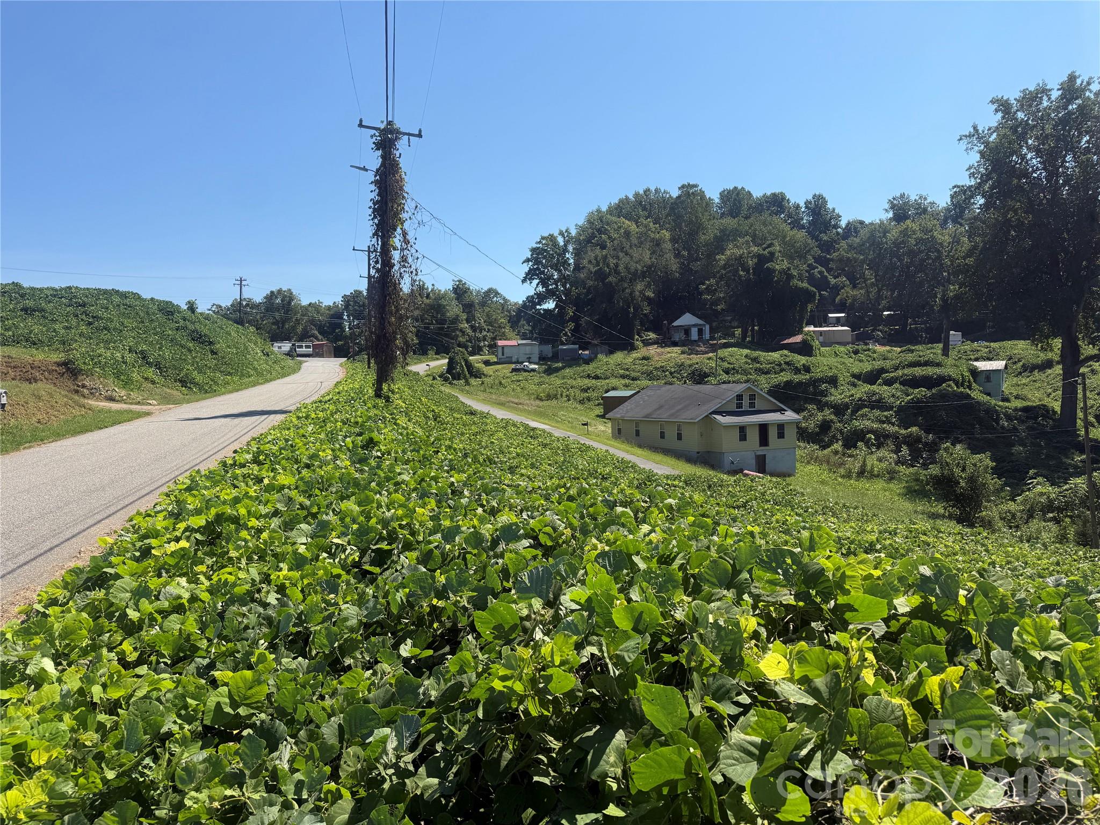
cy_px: 412
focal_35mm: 24
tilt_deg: -1.3
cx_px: 550
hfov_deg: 71.6
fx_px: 763
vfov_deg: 56.8
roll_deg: +0.9
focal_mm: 6.76
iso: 80
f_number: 1.78
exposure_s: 1/4167
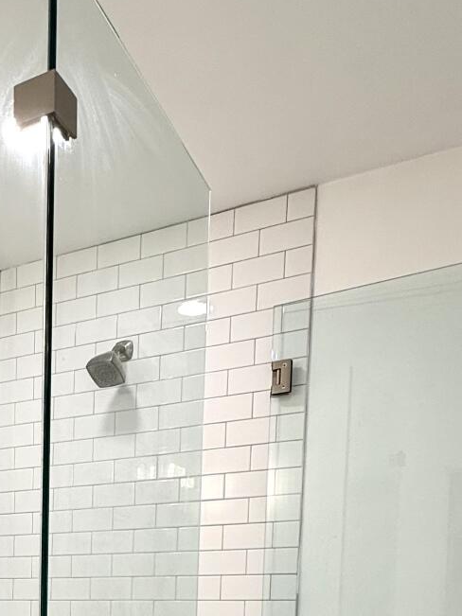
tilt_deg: -5.6
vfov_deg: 36.5
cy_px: 692
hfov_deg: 31.8
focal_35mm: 43
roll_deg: -0.8
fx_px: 765
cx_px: 36
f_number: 2.2
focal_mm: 2.22
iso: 80
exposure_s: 1/120
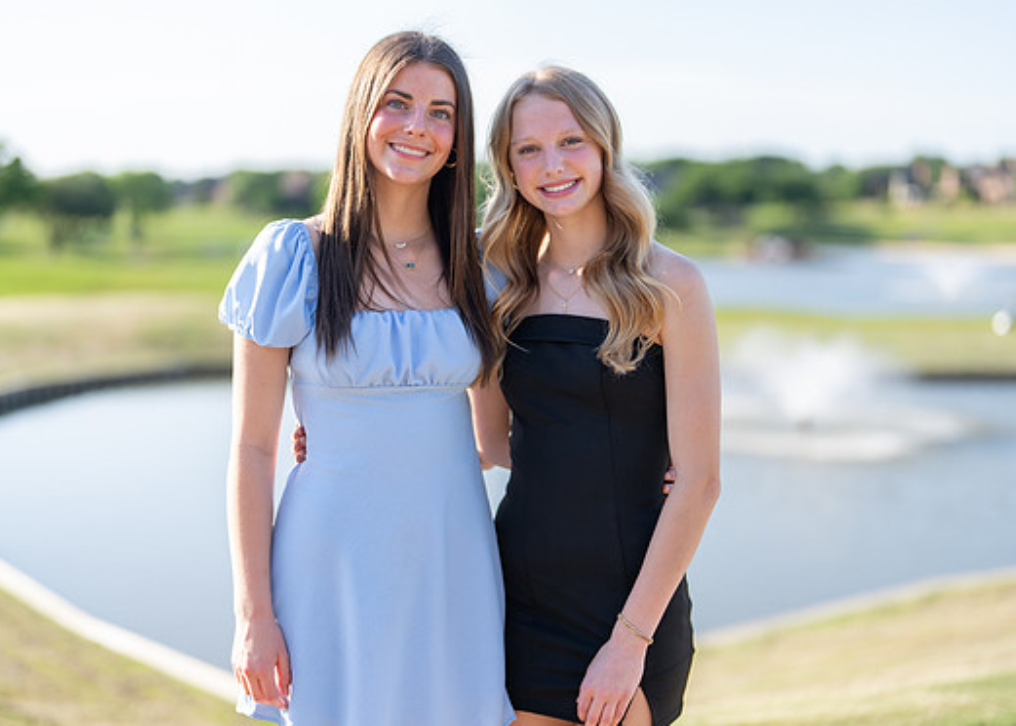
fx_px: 1702
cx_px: 521
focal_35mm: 59
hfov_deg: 33.2
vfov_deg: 24.1
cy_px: 334
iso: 100
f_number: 1.2
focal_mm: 50
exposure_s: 1/2500
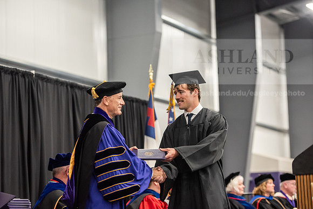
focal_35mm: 105
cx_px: 156
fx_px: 913
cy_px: 104
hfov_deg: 19.5
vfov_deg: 13.0
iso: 2500
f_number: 3.2
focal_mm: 105
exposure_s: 1/200
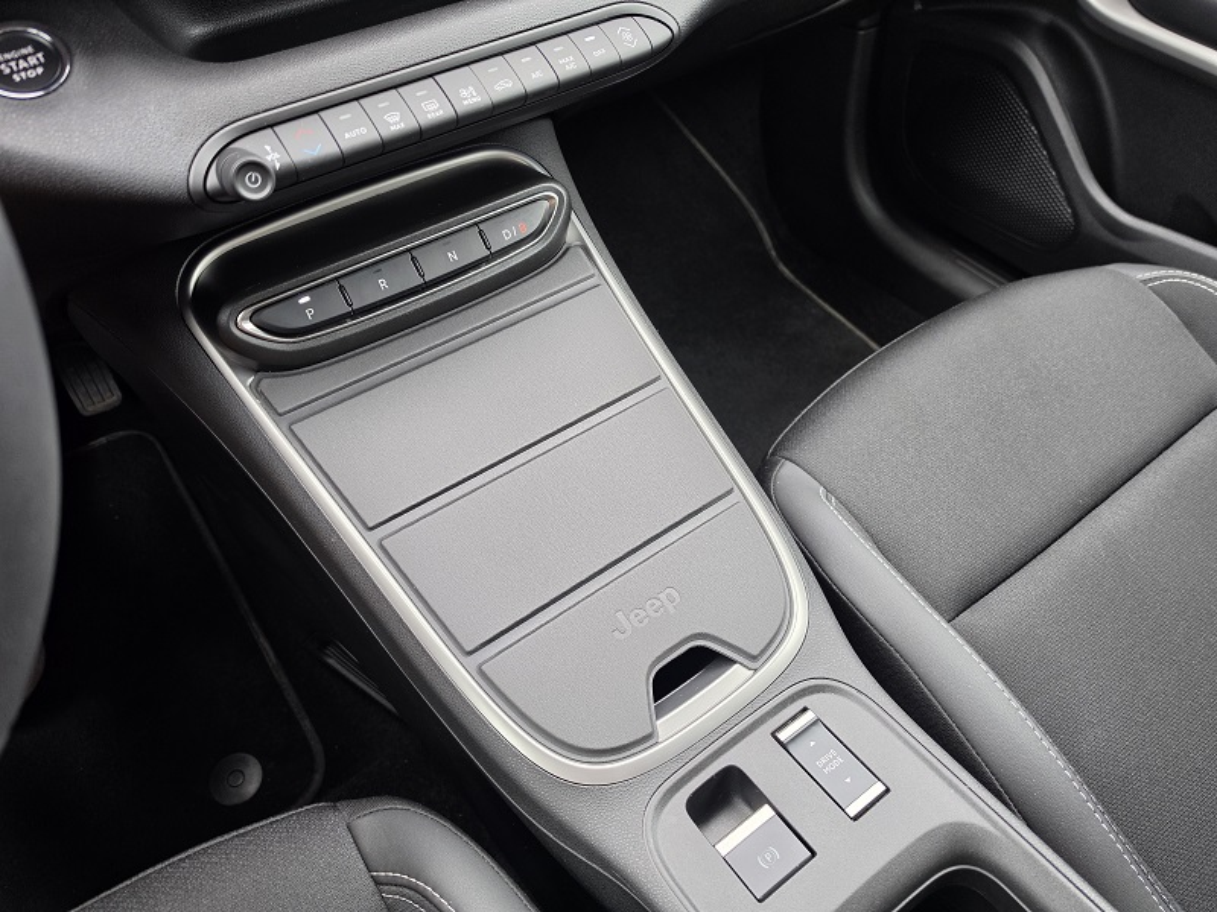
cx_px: 608
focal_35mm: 23
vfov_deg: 58.9
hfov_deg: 73.9
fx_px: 809
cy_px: 456
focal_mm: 6.5
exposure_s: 1/100
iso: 80
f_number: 1.4
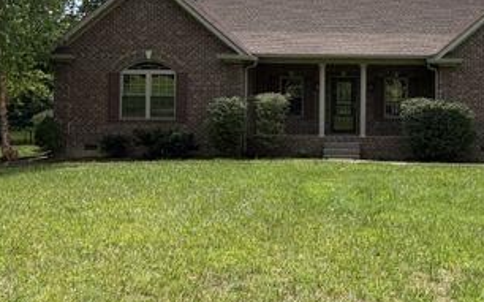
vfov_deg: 28.3
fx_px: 593
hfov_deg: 43.0
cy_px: 89
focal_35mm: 45
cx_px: 364
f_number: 1.6
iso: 50
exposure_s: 1/2985
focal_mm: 5.96
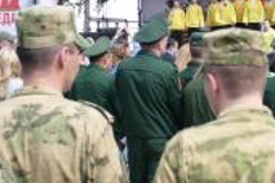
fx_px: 1291
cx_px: 146
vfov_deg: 8.1
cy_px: 26
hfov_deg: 12.2
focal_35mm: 169
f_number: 3.3
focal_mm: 17.54
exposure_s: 1/1300
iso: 125
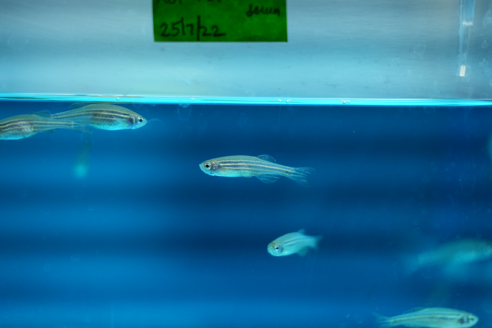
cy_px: 164
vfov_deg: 6.9
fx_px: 2733
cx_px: 246
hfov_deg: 10.3
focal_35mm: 200
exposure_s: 1/200
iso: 1600
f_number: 2.8
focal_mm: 200
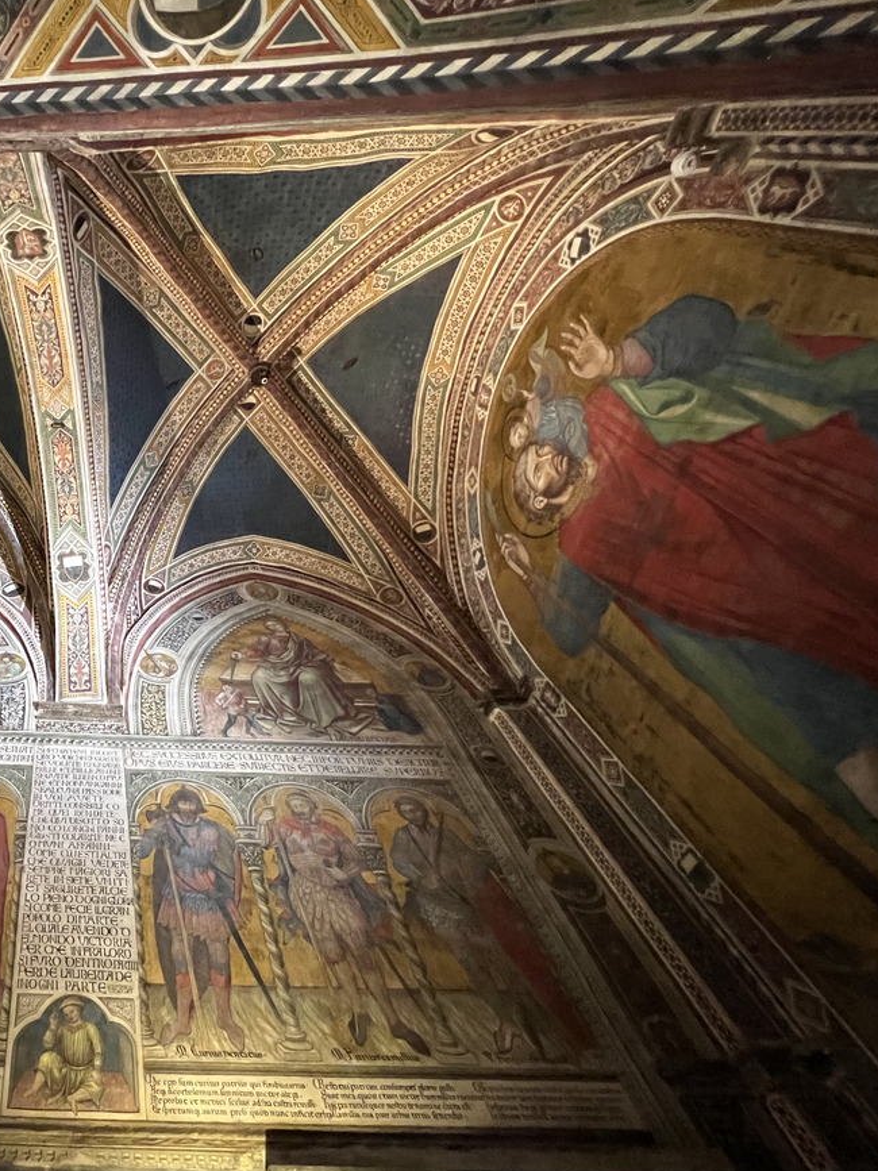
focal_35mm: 18
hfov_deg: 60.1
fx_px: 609
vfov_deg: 87.7
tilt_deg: +54.2
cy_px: 598
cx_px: 80
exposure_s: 1/33
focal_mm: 1.57
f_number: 1.8
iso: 800
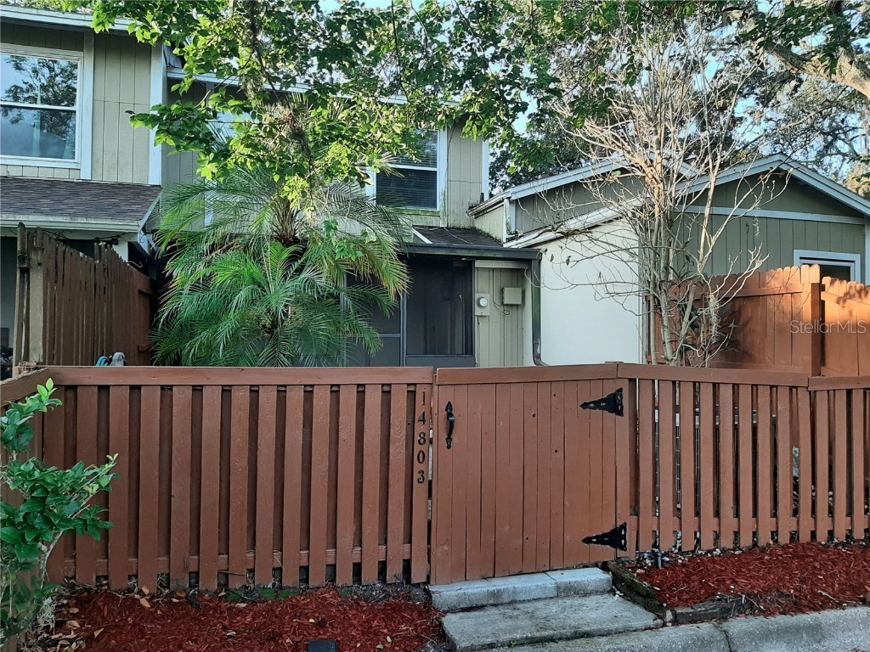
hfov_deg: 67.3
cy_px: 326
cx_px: 435
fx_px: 653
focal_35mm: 26
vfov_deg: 53.1
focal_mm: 3.93
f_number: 1.7
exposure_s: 1/120
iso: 50
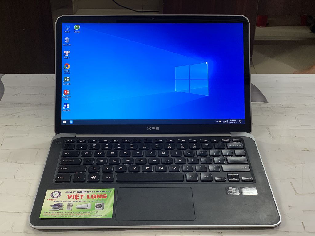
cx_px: 158
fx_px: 473
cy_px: 118
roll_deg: -0.6
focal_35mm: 52
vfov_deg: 28.0
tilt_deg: -30.5
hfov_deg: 36.8
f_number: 2.4
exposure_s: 1/52
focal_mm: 6
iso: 400
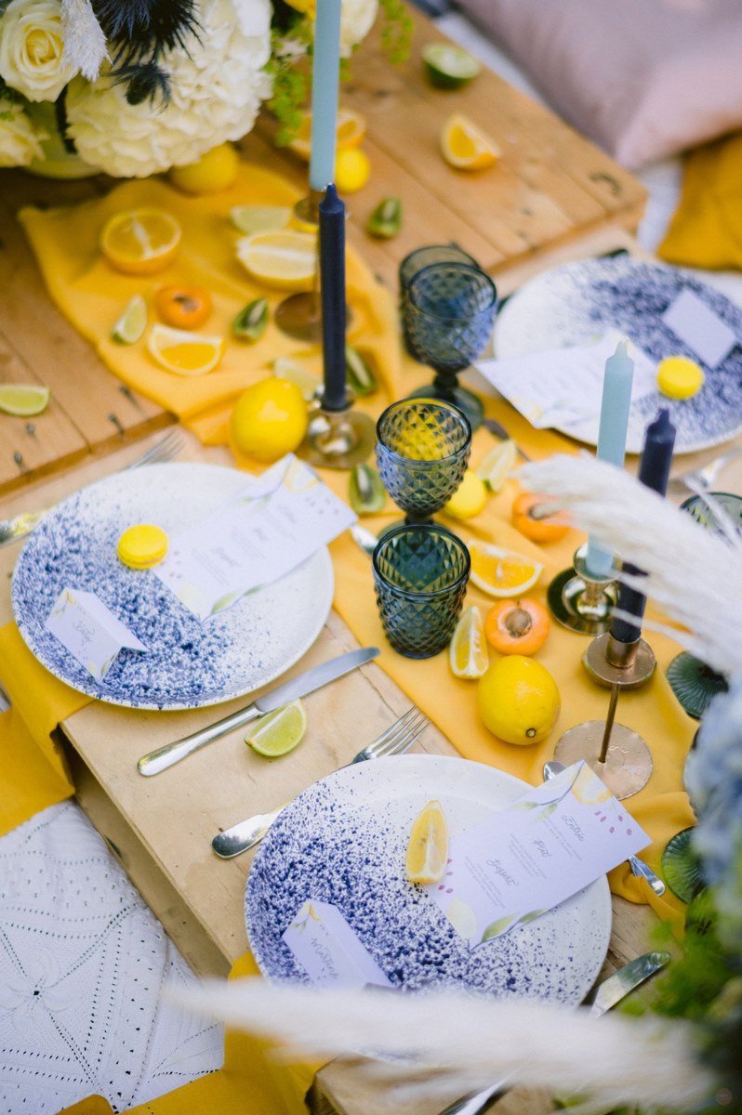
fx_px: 1796
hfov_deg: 23.3
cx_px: 371
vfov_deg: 34.5
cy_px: 558
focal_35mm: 58
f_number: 1.4
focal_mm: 58
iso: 400
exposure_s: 1/2000
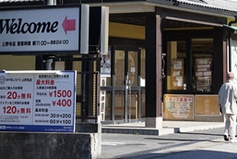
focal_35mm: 140
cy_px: -57
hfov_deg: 14.6
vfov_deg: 9.6
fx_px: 923
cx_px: 169
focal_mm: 30
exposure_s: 1/400
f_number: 4
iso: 100
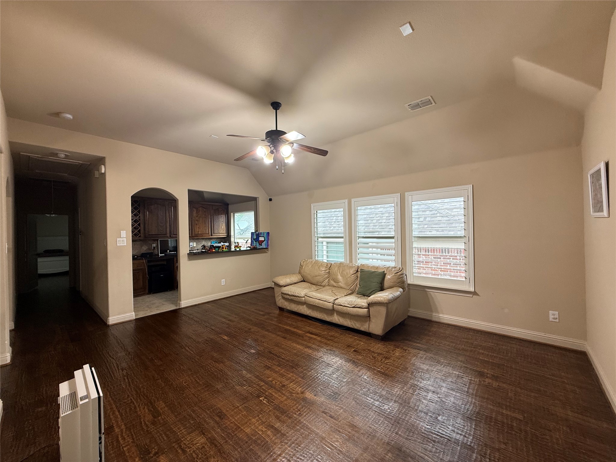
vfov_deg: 85.7
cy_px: 231
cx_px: 308
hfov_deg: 102.1
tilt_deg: +0.7
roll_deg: +1.0
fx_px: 249
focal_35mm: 14
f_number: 2.2
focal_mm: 2.22
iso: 125
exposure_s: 1/120
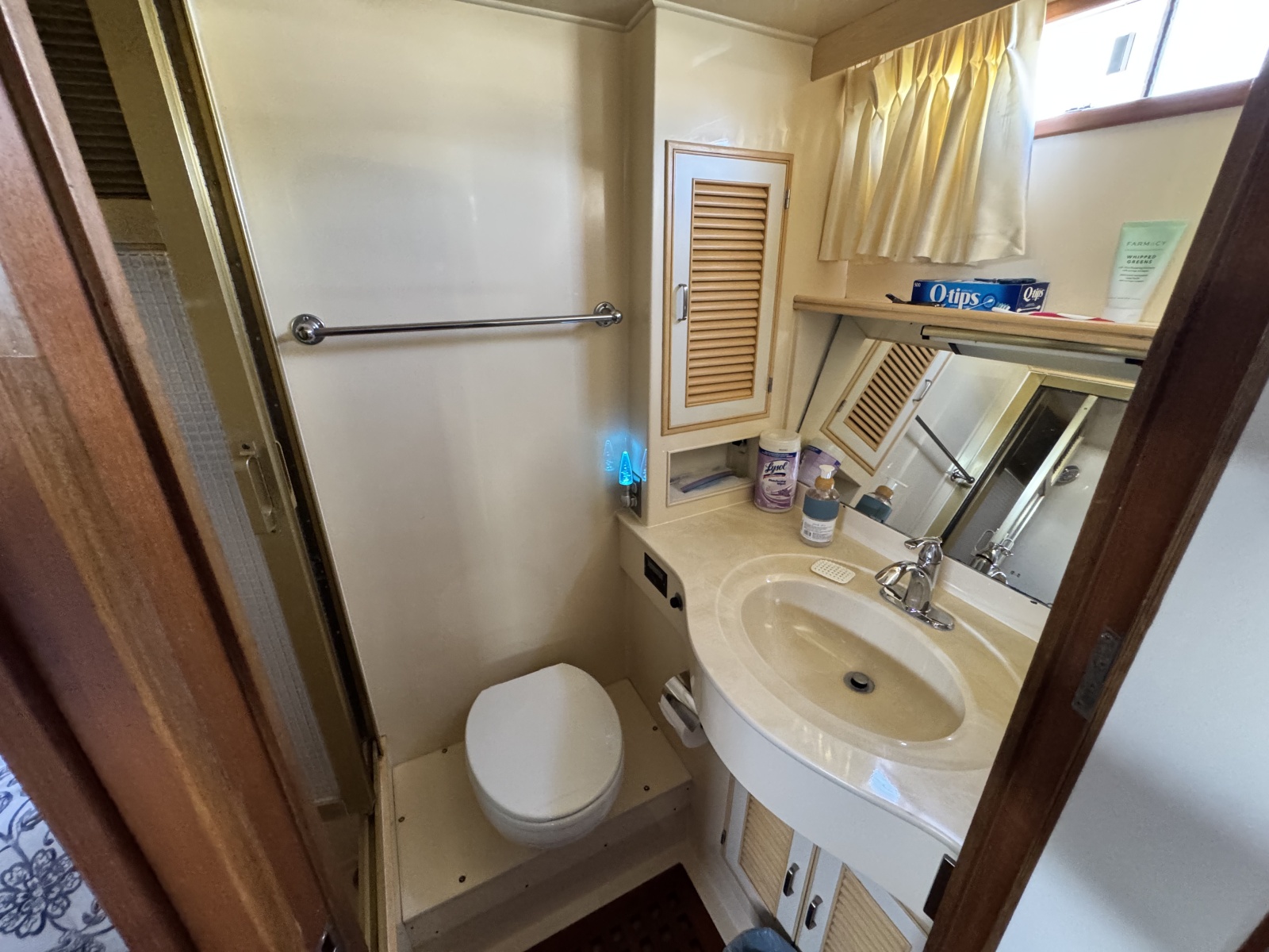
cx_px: 634
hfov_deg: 102.1
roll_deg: +0.9
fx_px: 513
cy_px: 476
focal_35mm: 14
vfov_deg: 85.7
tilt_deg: -22.5
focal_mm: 2.22
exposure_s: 1/60
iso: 640
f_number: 2.2
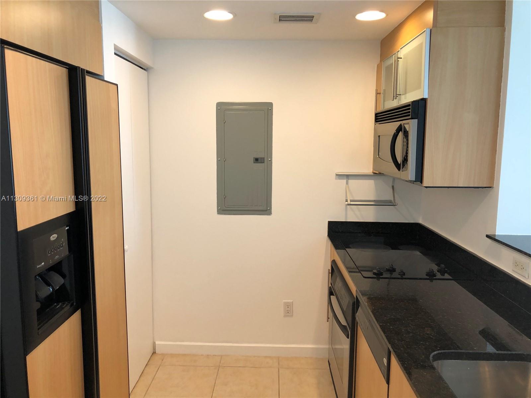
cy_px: 199
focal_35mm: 28
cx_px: 266
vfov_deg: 49.7
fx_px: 430
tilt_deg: -7.5
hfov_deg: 63.4
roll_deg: -0.2
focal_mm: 3.99
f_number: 1.8
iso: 25
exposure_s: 1/30
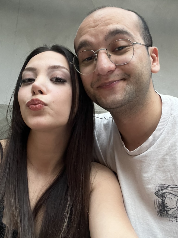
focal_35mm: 30
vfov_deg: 60.0
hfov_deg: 46.8
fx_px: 206
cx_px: 89
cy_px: 119
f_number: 2.2
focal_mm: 2.71
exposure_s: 1/25
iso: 320
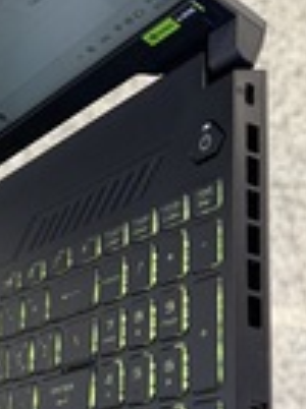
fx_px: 970
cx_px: -84
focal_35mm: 82
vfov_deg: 23.9
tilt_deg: -61.7
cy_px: 194
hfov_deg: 17.0
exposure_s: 1/120
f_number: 1.78
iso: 100
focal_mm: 6.76
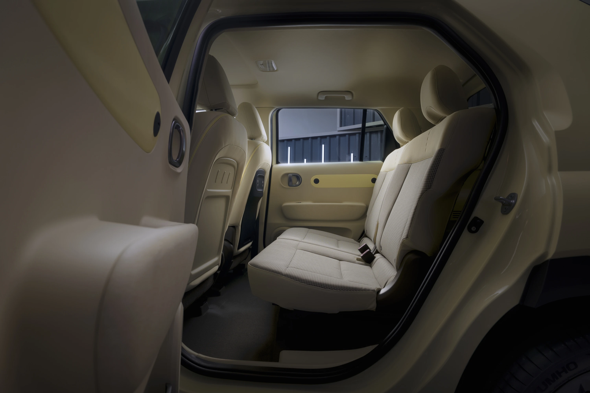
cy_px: 196
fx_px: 328
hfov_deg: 84.0
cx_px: 295
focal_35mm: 20
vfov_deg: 61.9
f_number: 10
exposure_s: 8
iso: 50
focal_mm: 20
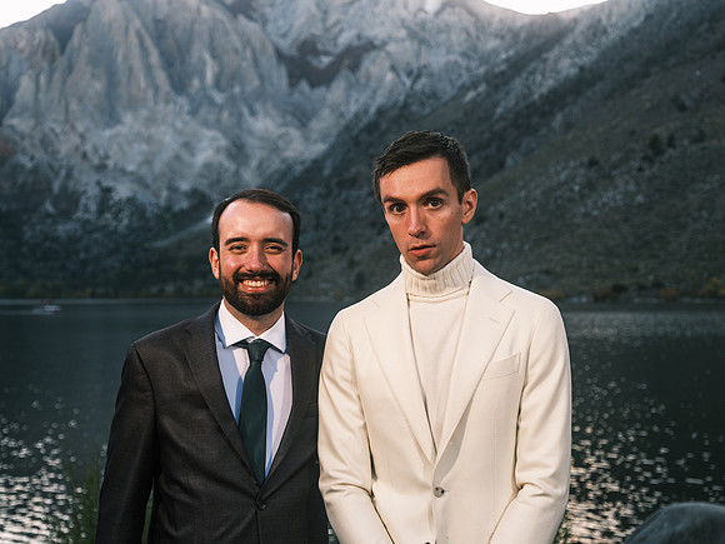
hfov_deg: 40.2
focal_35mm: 47
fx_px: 991
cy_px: 322
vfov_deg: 30.6
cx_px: 362
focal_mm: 50.8
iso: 400
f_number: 4.5
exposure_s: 1/125
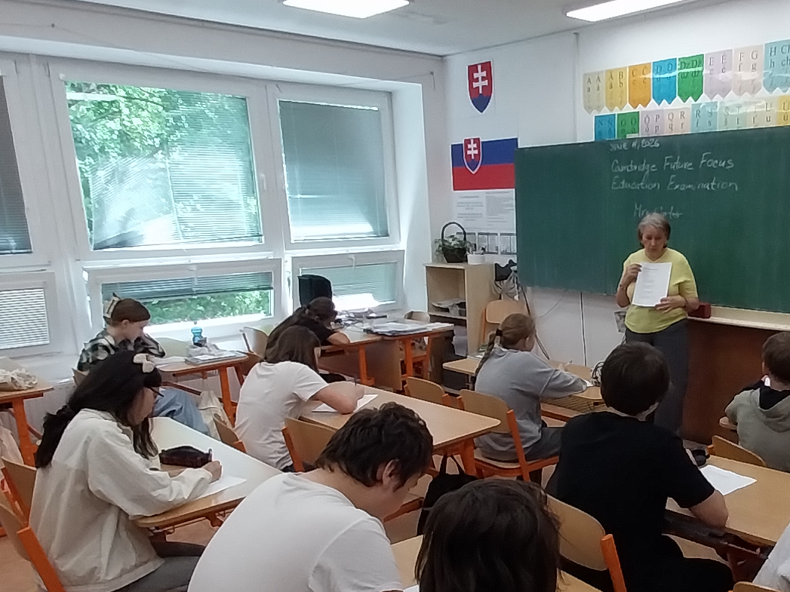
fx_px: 730
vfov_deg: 43.5
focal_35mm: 32
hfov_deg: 54.6
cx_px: 576
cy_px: 396
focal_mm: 1.13
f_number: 2.2
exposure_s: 1/100
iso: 100
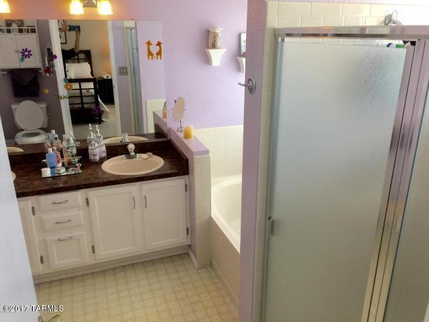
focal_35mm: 29
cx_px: 214
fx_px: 359
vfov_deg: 48.2
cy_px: 161
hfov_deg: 61.7
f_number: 2.2
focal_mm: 4.15
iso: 50
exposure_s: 1/30
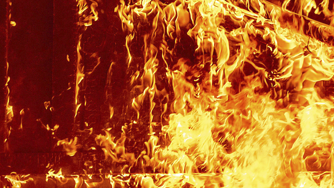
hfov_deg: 7.0
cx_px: 279
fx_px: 2745
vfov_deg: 3.9
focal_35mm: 310
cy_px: 187
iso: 560
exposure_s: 1/350
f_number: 4.8
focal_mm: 70
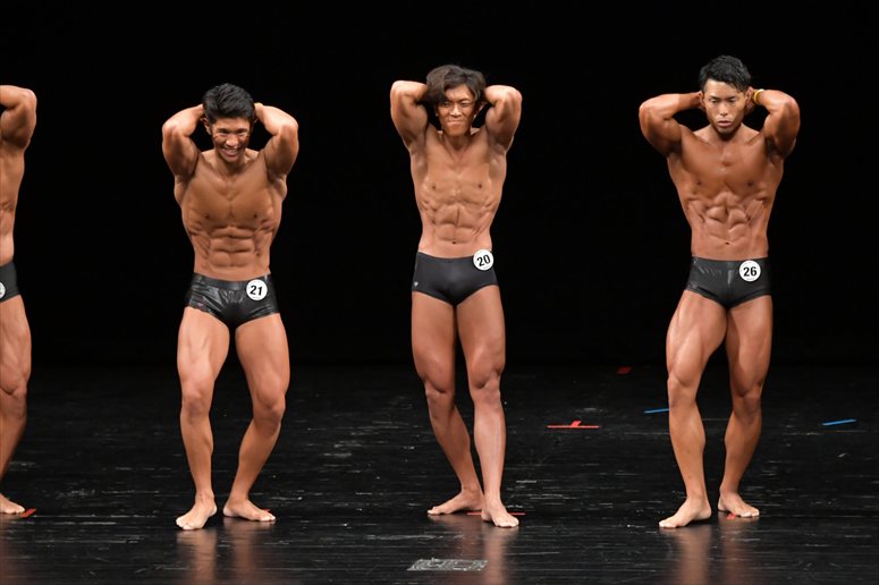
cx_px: 440
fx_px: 6223
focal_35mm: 255
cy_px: 292
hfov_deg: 8.1
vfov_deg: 5.4
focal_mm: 170
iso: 3200
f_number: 5.6
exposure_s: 1/400
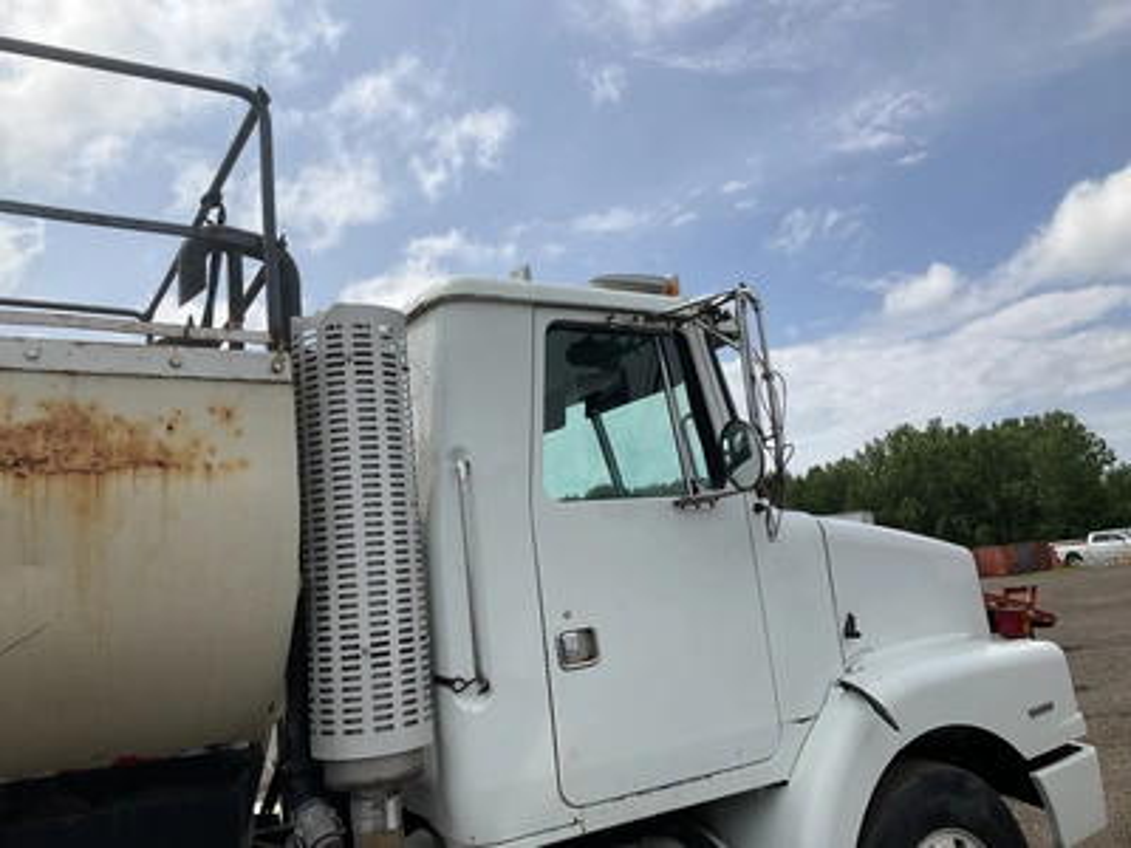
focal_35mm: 29
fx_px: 948
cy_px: 424
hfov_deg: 61.7
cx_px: 566
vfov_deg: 48.2
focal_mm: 3
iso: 25
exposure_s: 1/3322
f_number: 1.8
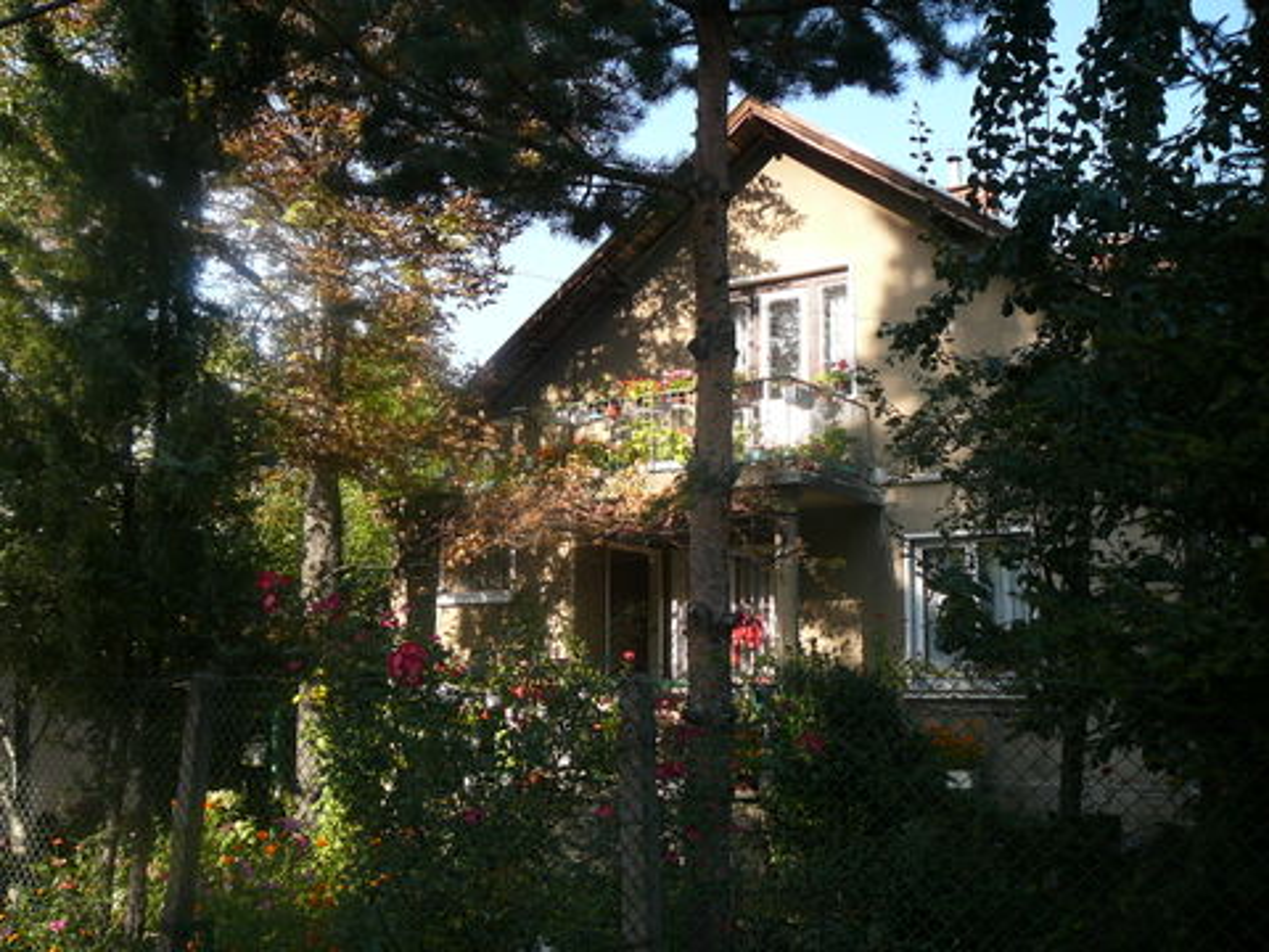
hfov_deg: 52.6
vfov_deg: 40.7
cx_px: 634
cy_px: 476
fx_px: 1283
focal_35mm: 35
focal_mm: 5.2
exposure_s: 1/250
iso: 80
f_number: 2.8
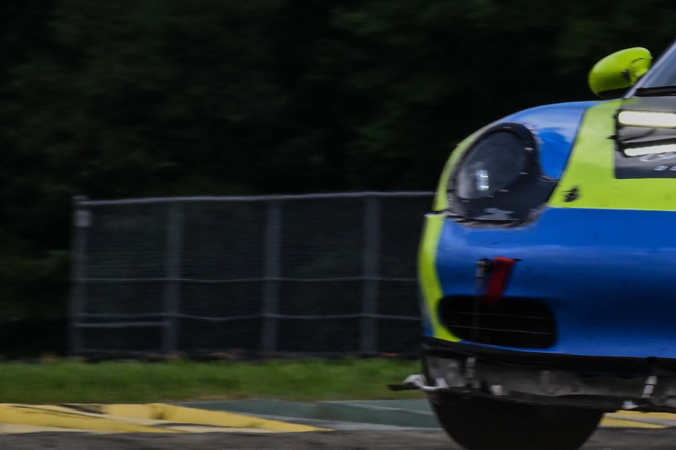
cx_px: 1070
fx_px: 15846
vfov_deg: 1.6
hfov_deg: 2.4
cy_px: 233
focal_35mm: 844
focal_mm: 160
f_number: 14
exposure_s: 1/160
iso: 200
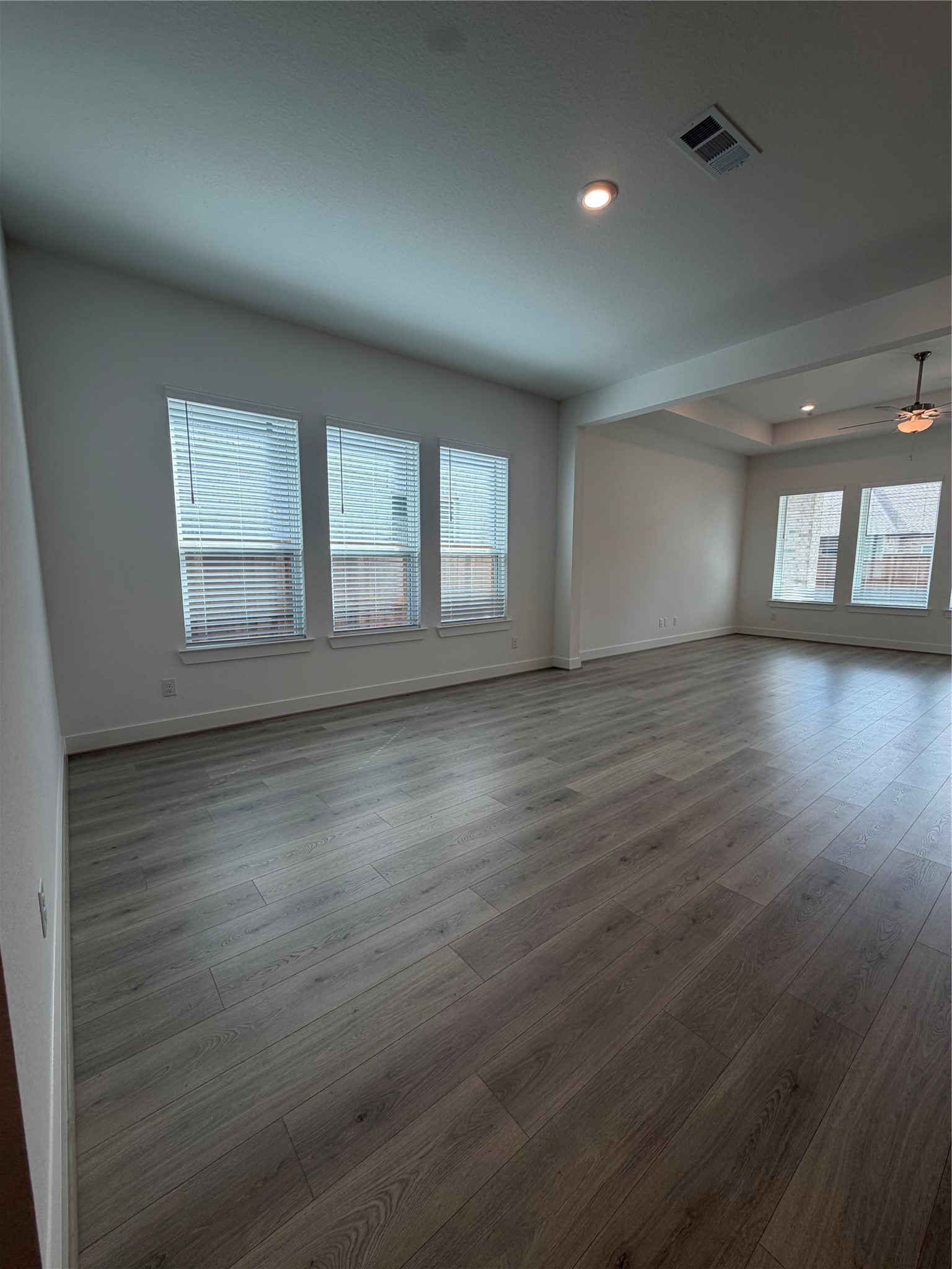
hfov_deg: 85.7
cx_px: 476
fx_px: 513
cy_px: 634
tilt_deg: -7.6
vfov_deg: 102.1
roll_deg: -0.8
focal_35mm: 14
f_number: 2.2
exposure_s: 1/120
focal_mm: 2.22
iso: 50
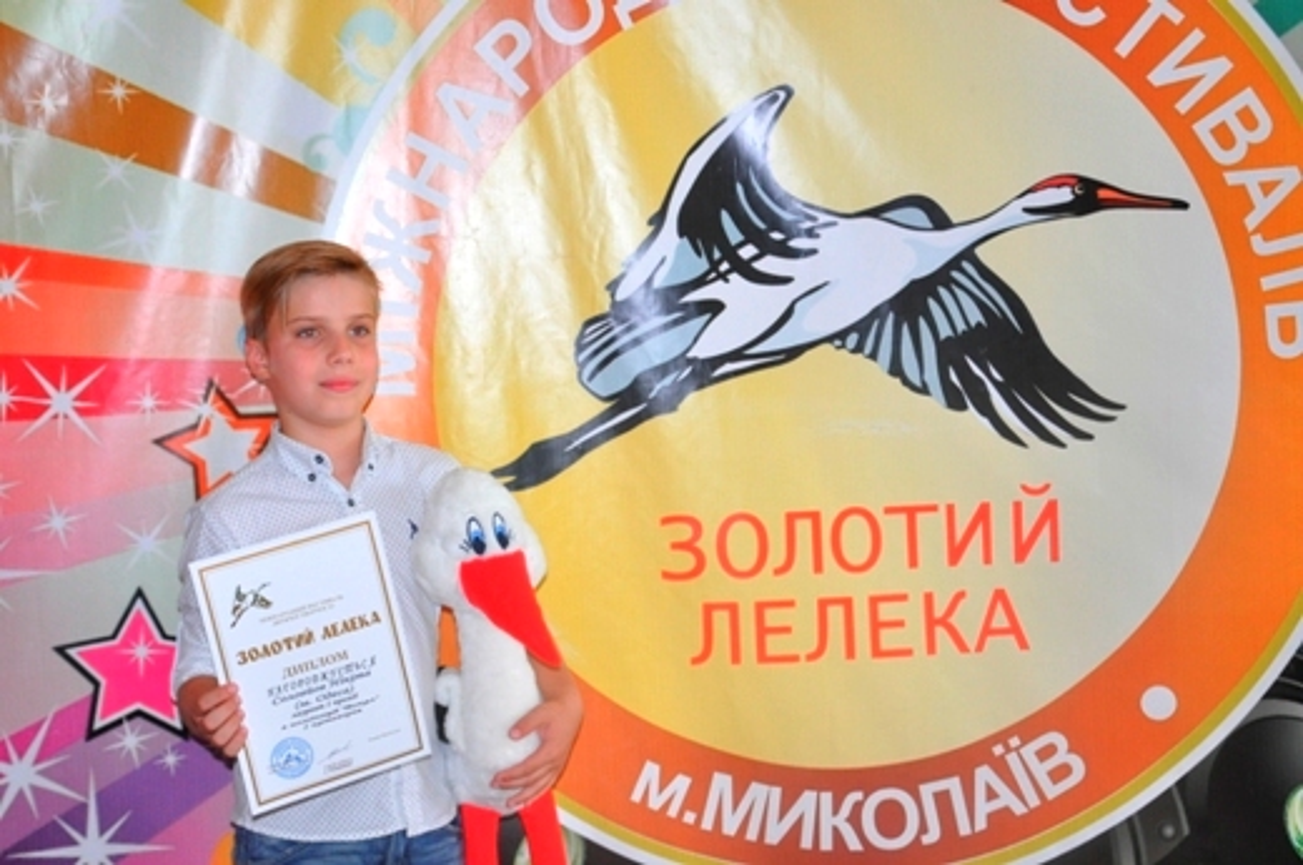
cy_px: 432
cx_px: 652
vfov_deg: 22.5
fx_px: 2168
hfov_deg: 33.4
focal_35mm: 60
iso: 800
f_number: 4.5
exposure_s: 1/60
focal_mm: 40
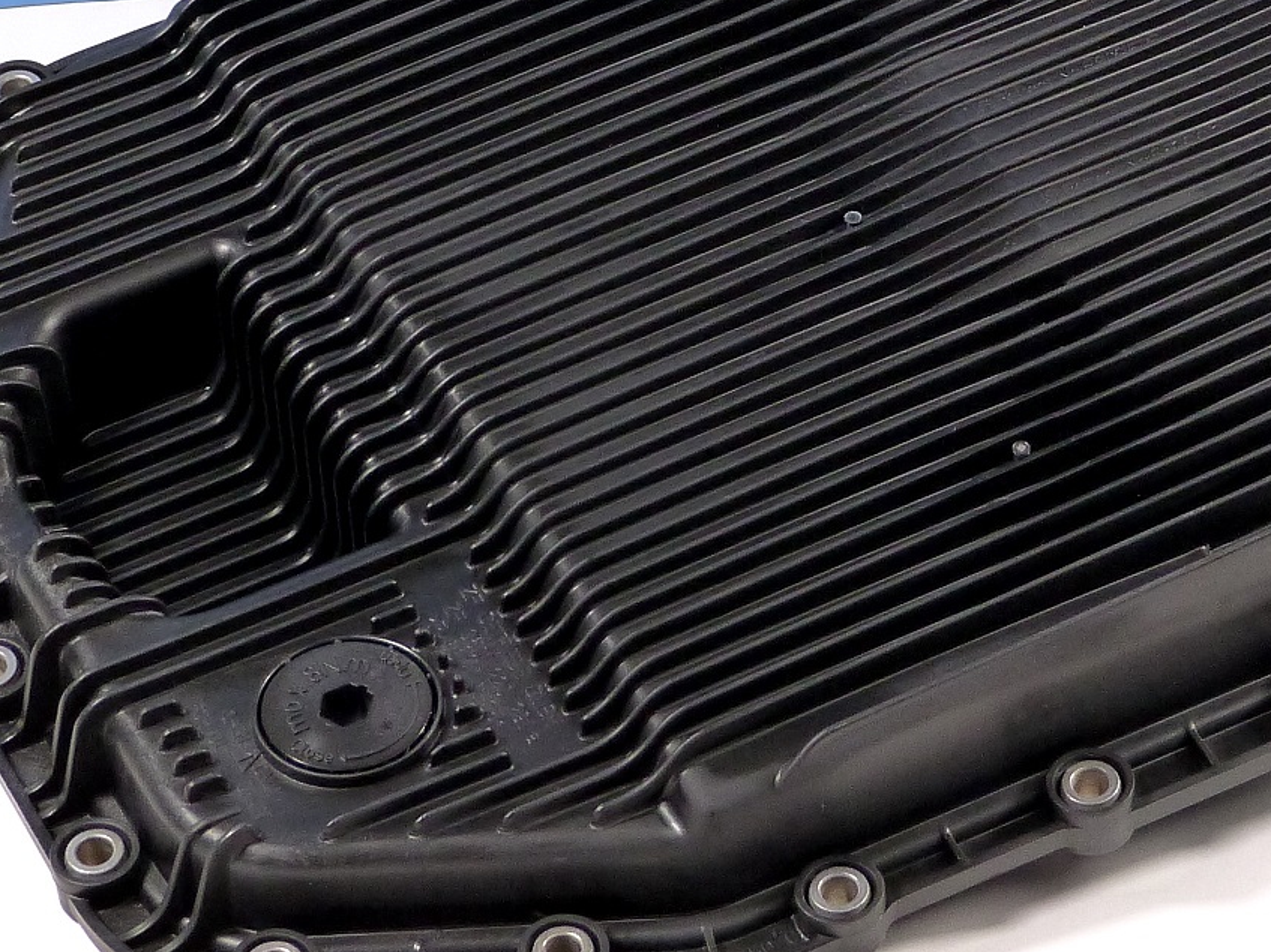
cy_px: 72
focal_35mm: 189
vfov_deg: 7.8
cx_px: 1017
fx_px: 6939
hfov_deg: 10.4
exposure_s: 1/250
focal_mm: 14.5
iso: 320
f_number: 3.6
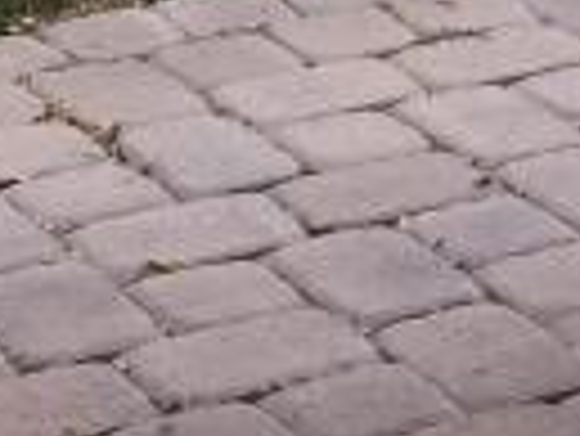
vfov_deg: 5.9
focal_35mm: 230
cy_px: -989
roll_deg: -1.0
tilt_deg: -4.9
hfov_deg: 8.5
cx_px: 760
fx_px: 3857
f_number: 2.2
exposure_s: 1/192
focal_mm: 4.15
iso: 25
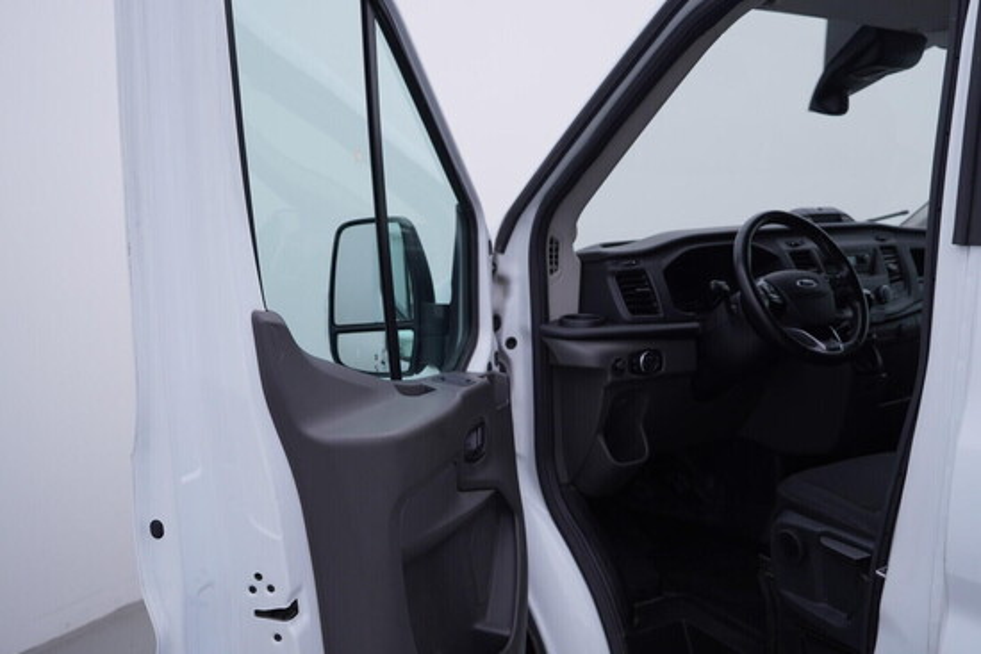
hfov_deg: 53.1
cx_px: 490
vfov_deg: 36.9
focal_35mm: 36
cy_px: 327
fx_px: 981
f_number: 4.5
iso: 125
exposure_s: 1/100
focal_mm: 24
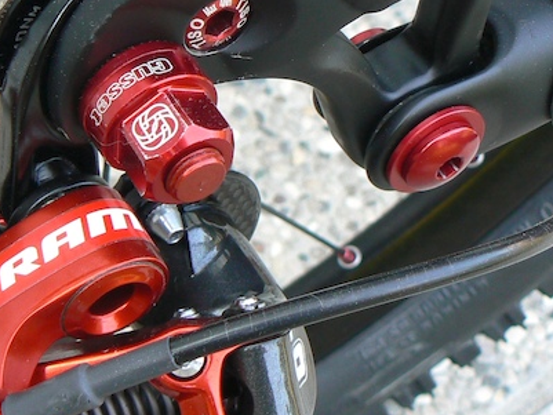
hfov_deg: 20.9
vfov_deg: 16.1
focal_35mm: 92
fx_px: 1470
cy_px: 163
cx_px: 68
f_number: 4
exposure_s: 1/50
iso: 80
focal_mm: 6
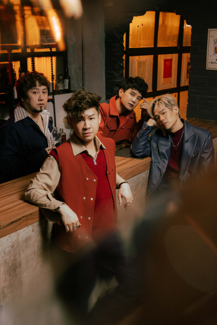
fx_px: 452
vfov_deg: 39.6
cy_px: 162
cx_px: 108
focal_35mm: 50
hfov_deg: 27.0
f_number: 5
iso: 160
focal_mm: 50
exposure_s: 1/100
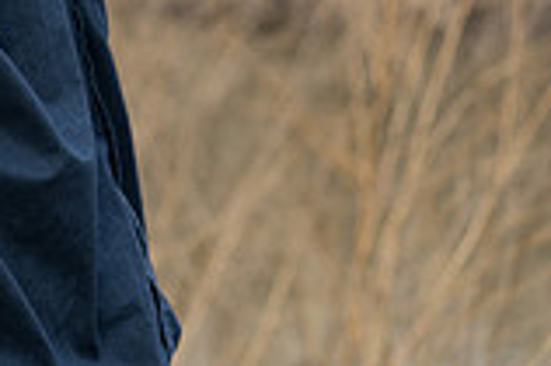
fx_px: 4786
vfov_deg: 4.3
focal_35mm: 313
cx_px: -422
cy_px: -305
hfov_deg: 6.5
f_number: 4
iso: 200
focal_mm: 85
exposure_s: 1/250
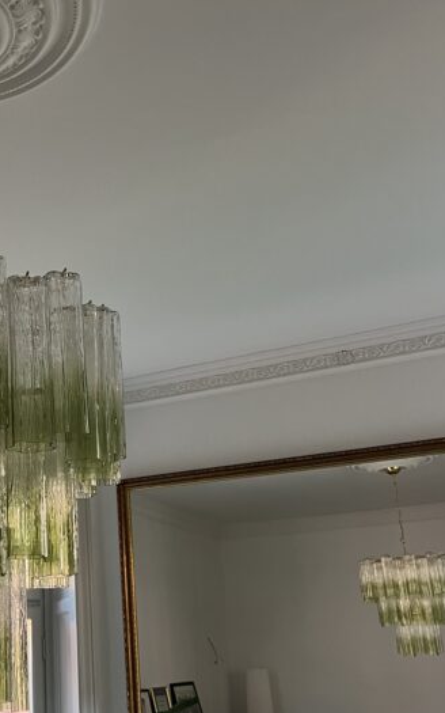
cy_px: 401
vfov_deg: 47.1
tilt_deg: +16.8
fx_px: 815
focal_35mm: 42
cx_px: 57
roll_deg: +2.6
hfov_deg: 29.5
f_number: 1.6
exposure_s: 1/50
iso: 320
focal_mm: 5.1
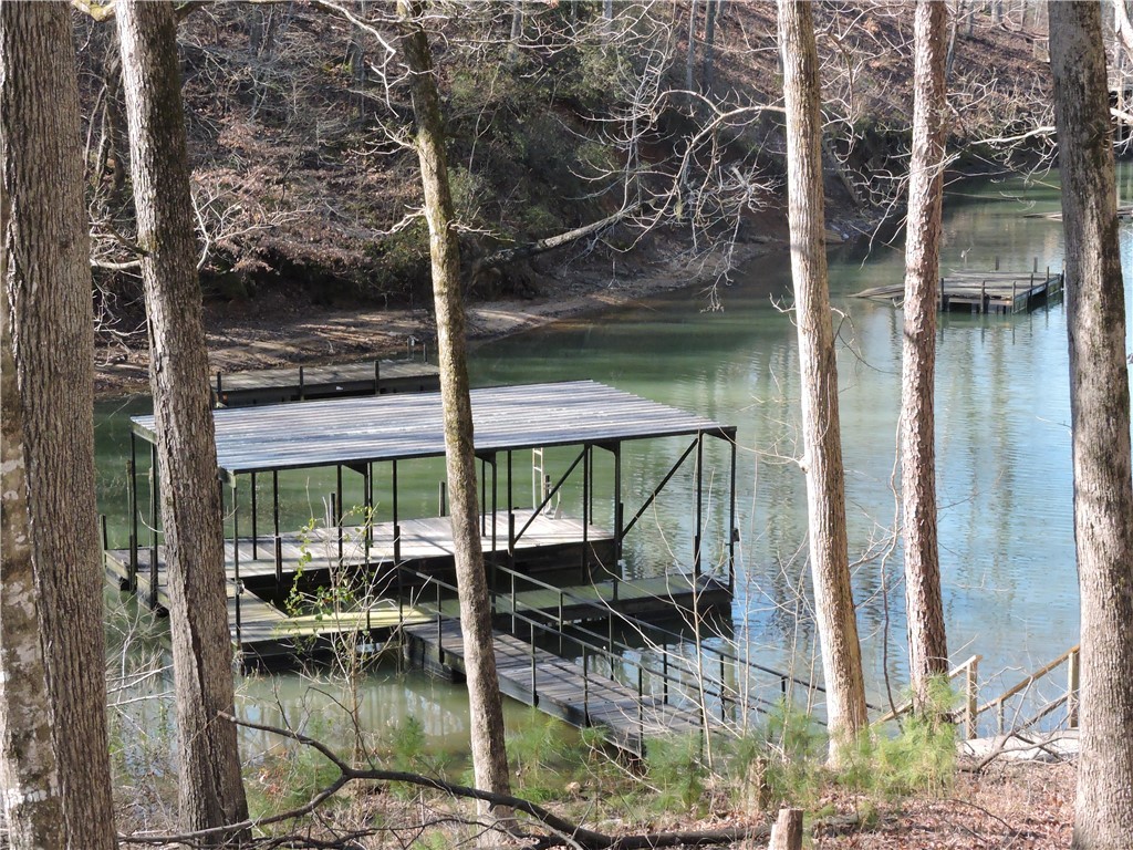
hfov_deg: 23.0
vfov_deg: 17.4
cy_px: 425
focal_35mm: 85
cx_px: 566
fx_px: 2782
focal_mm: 15.2
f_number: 4.5
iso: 800
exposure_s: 1/800
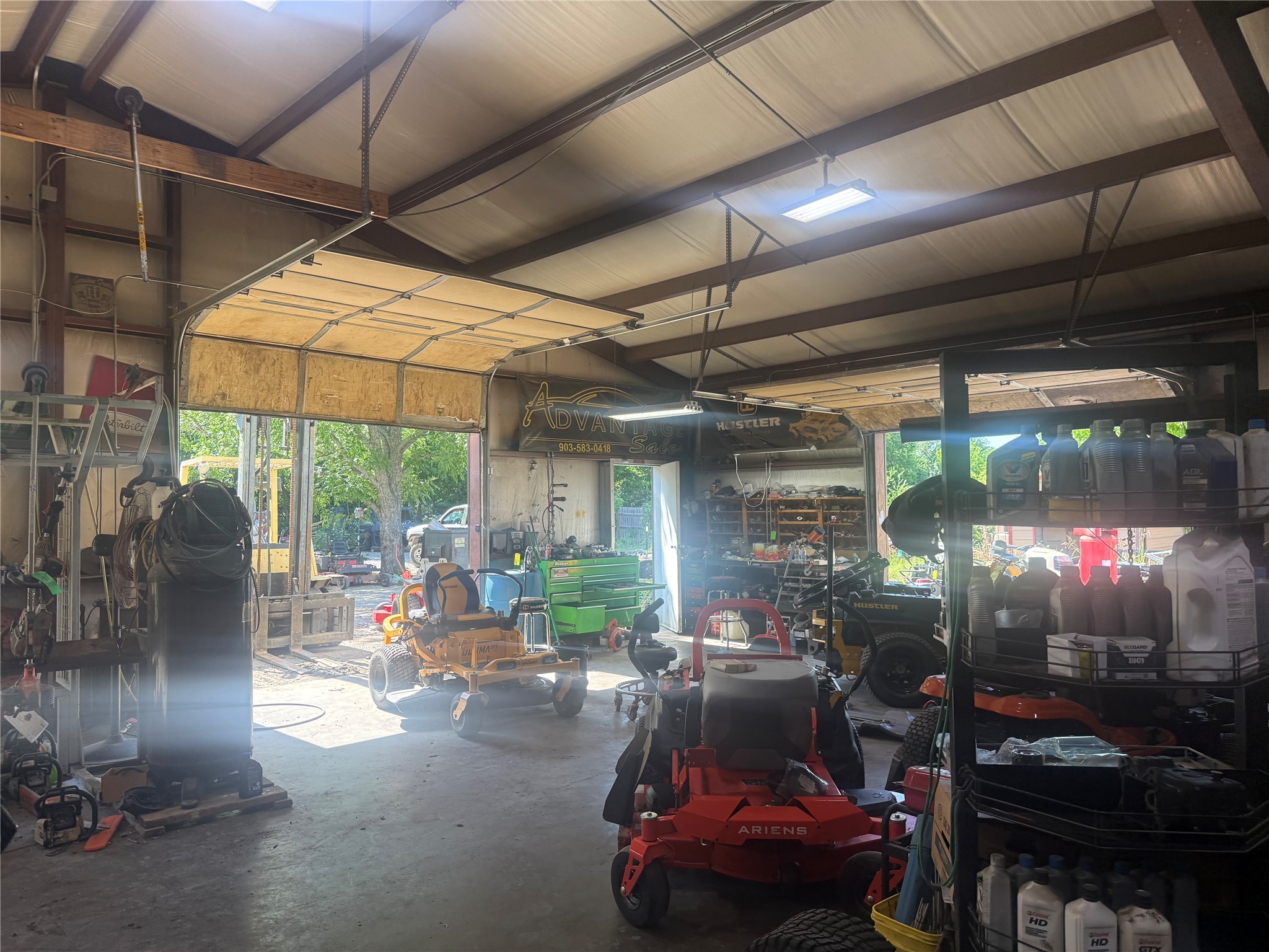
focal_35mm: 24
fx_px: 880
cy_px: 476
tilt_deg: +2.2
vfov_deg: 56.8
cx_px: 634
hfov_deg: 71.6
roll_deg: -1.0
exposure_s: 1/228
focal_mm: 6.76
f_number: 1.78
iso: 100
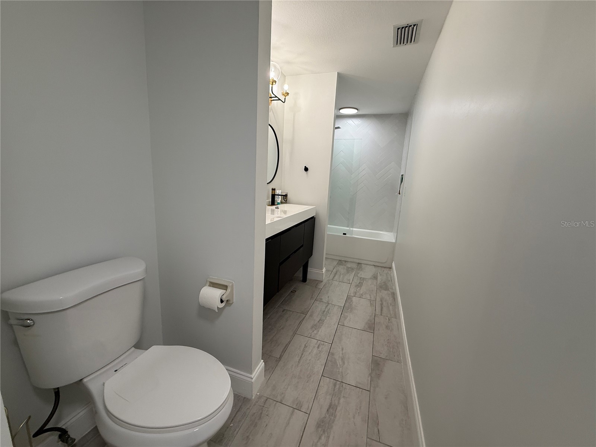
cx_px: 298
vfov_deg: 85.7
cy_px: 224
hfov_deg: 102.1
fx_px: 241
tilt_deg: -11.0
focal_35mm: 14
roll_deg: -3.2
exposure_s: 1/120
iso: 100
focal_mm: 2.22
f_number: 2.2
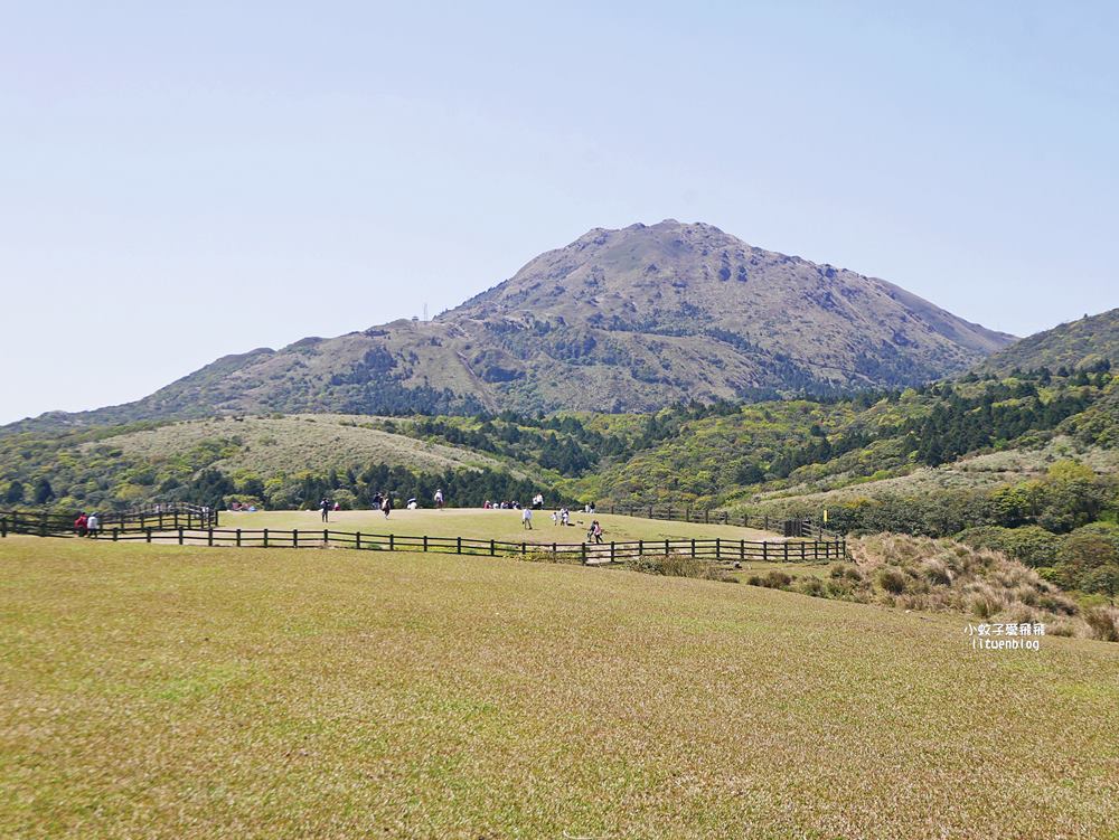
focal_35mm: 38
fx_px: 1229
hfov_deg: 49.0
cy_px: 420
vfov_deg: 37.8
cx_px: 560
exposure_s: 1/800
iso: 200
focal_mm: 19
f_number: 5.6
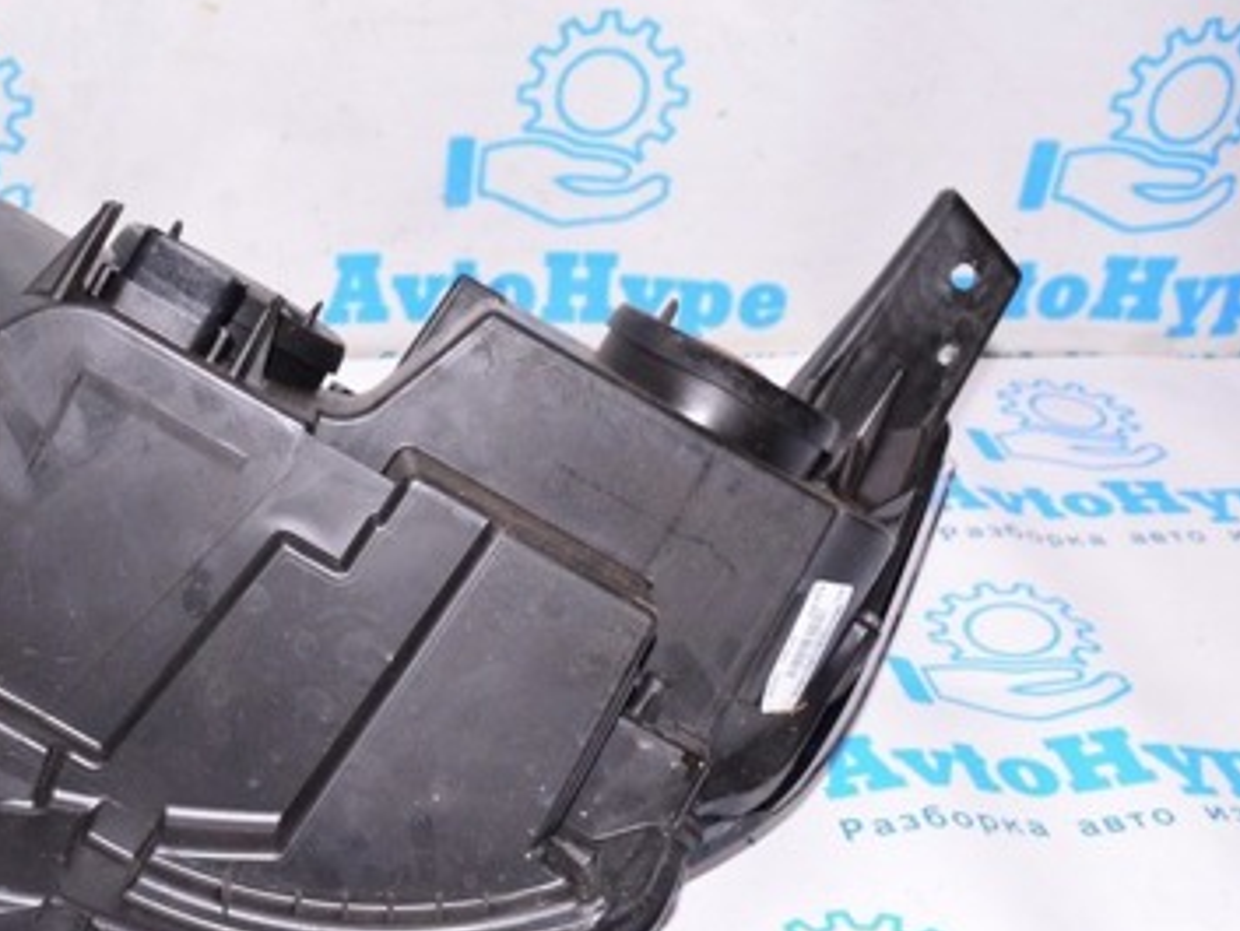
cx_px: 235
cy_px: 564
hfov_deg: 33.9
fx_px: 1966
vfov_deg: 26.6
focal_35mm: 55
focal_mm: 21
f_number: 8
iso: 1600
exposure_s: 1/125
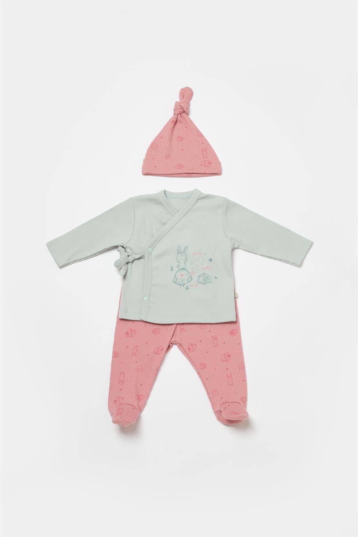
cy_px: 268
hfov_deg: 24.2
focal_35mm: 56
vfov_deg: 35.6
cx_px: 179
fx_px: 835
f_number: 13
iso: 125
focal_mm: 37.4
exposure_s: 1/125
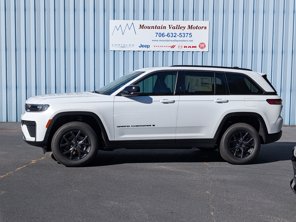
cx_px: 148
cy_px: 111
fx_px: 419
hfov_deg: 38.9
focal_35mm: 49
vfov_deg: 29.7
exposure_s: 1/2012
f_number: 1.68
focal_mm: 6.9
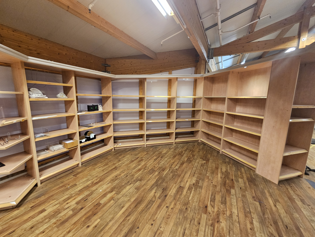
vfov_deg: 89.9
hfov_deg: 106.2
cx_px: 158
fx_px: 118
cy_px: 118
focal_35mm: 13
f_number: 2.2
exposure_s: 1/33
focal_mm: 2.2
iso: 320
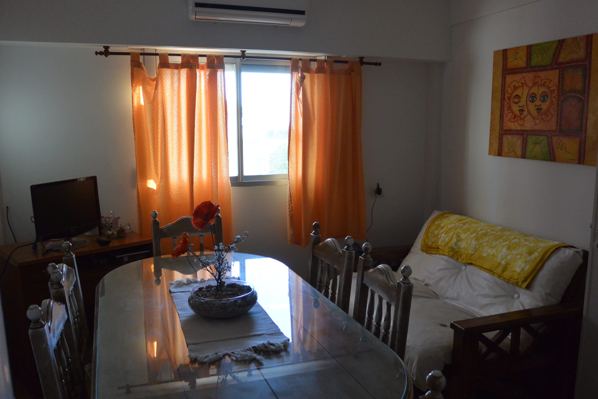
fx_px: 498
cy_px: 210
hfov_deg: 61.9
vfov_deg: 43.6
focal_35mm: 30
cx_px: 321
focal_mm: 10
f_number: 3.5
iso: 400
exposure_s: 1/100
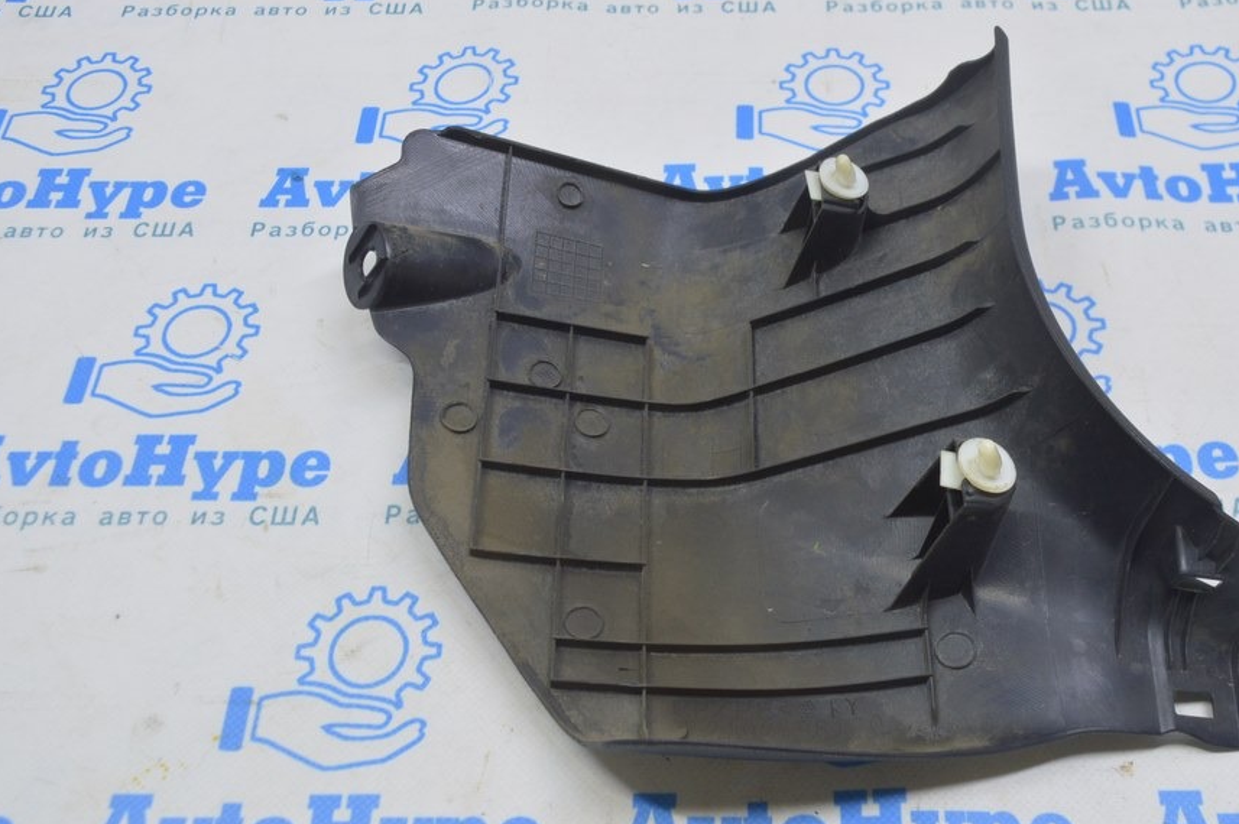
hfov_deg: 45.3
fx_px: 1479
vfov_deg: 31.1
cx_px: 732
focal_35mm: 43
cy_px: 371
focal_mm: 24
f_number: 5.6
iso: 400
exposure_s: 1/20
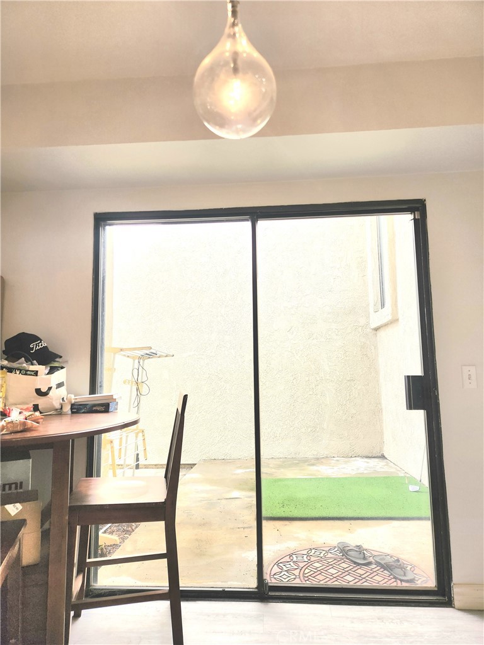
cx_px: 242
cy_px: 322
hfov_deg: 58.9
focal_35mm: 23
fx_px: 429
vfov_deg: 73.9
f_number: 1.8
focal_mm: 5.4
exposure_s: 1/120
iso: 20
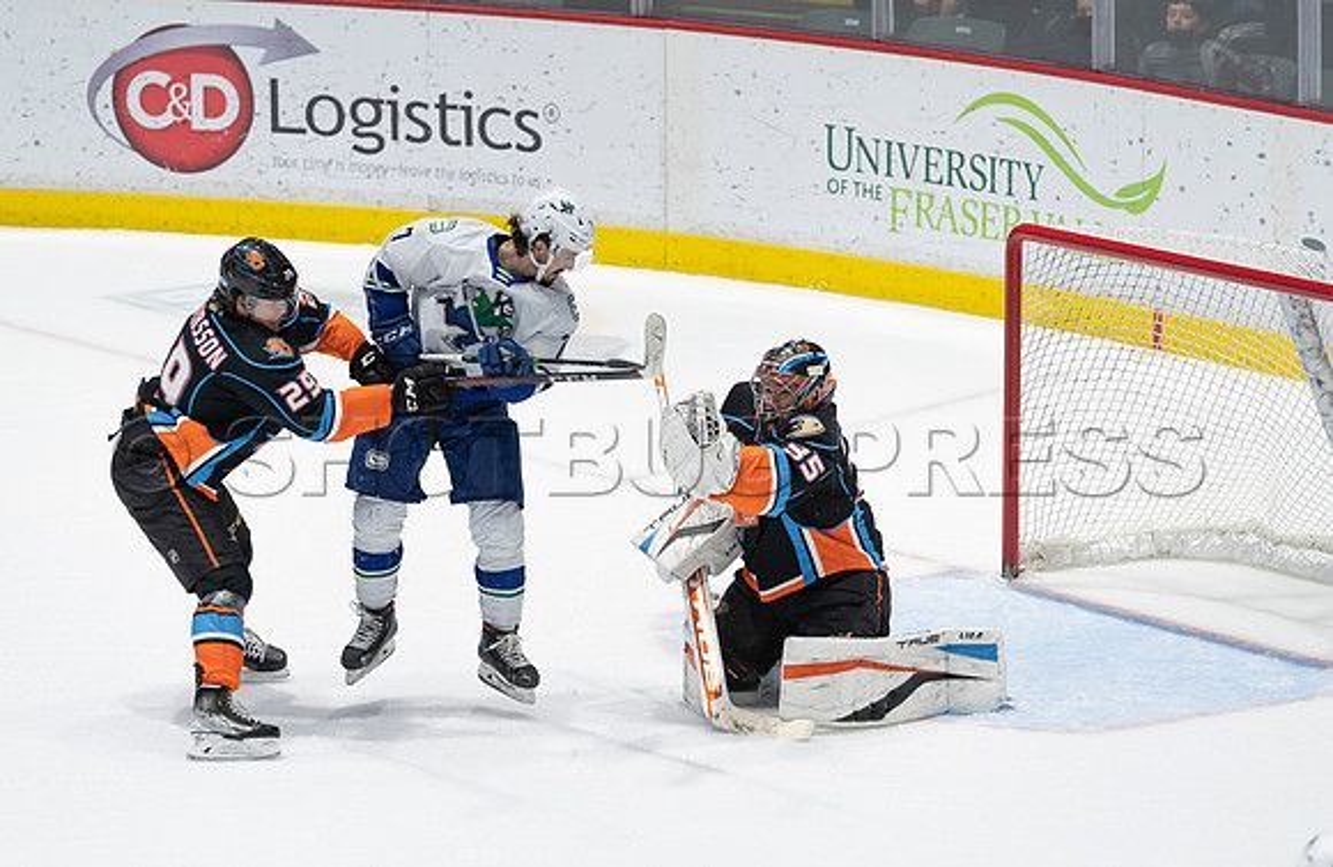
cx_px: 620
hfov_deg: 8.7
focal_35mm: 239
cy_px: 520
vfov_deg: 5.6
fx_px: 8796
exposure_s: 1/640
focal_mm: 200
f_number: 4
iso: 1600
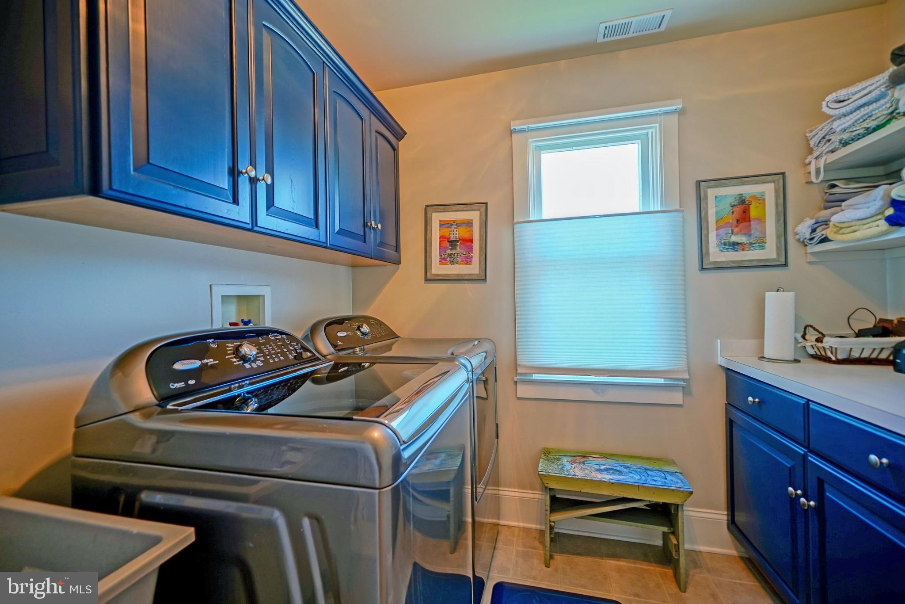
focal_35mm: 15
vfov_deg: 77.3
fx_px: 377
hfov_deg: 100.4
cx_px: 452
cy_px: 302
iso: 250
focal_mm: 10
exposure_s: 1/30
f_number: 2.8
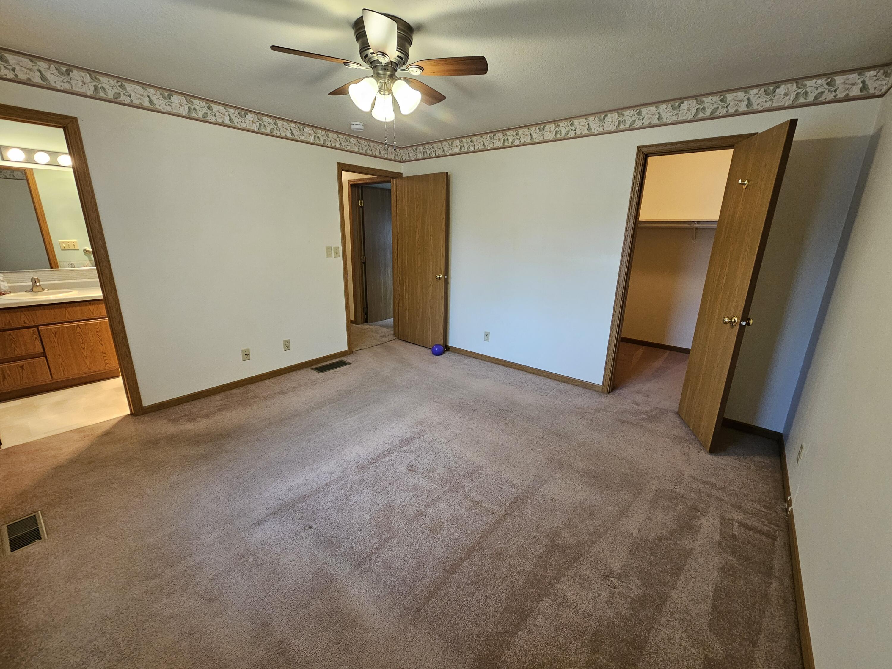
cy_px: 334
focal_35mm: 13
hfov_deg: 106.2
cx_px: 446
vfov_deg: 89.9
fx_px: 335
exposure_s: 1/60
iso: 250
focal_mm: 2.2
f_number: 2.2
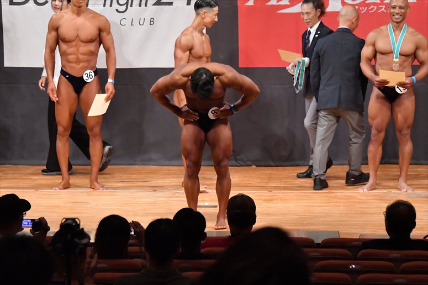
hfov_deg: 9.2
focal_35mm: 225
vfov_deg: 6.1
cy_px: 142
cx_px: 214
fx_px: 2674
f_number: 5.6
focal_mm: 150
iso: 11400
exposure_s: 1/400
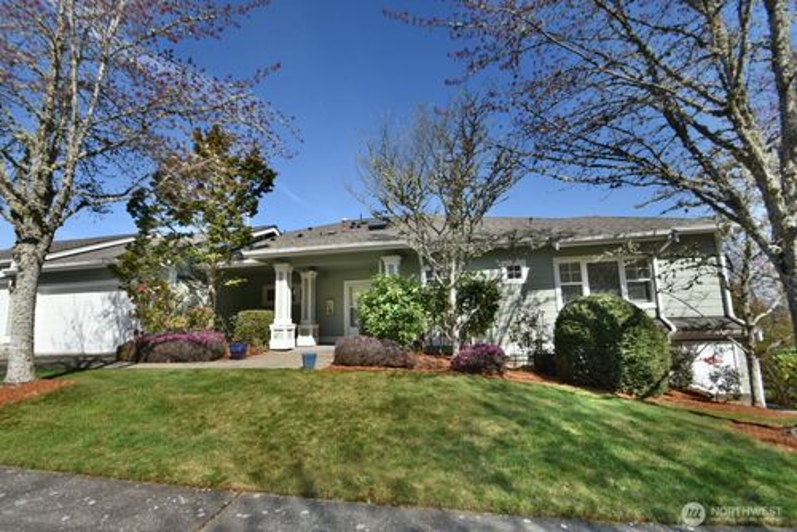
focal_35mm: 15
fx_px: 332
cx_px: 398
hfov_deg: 100.4
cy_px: 266
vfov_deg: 77.4
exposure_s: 1/3200
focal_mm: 10
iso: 800
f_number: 5
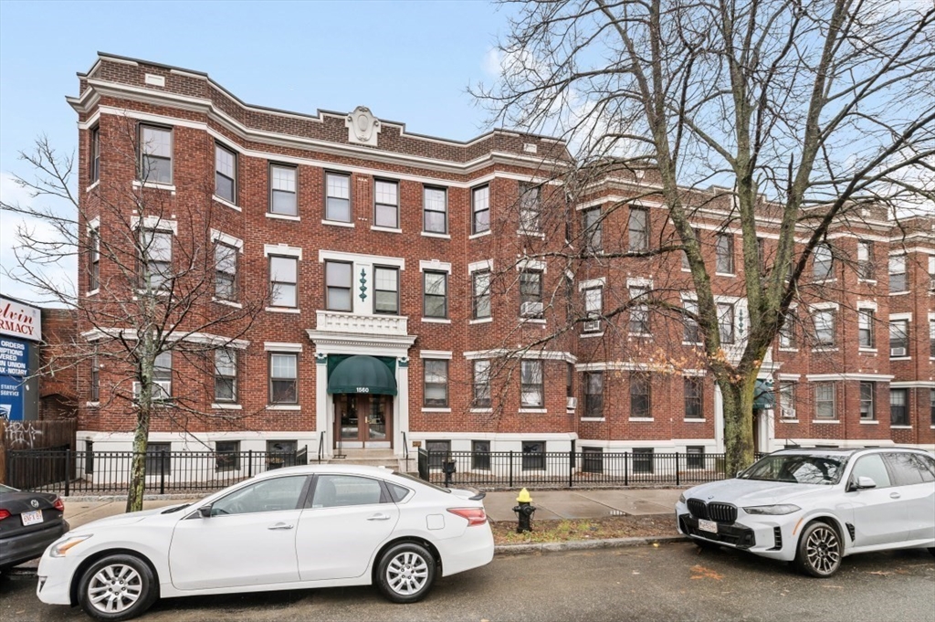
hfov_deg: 104.3
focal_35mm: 14
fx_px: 363
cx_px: 468
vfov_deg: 81.1
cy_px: 311
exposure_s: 1/100
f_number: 8
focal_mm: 14
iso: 800
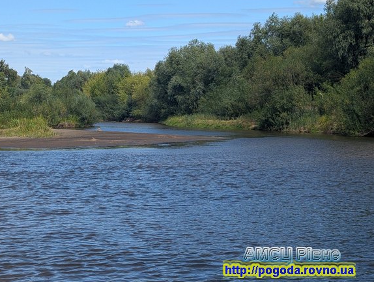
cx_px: 115
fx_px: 736
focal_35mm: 68
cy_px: 96
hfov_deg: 28.3
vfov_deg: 21.6
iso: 20
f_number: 1.68
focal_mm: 6.9
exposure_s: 1/972
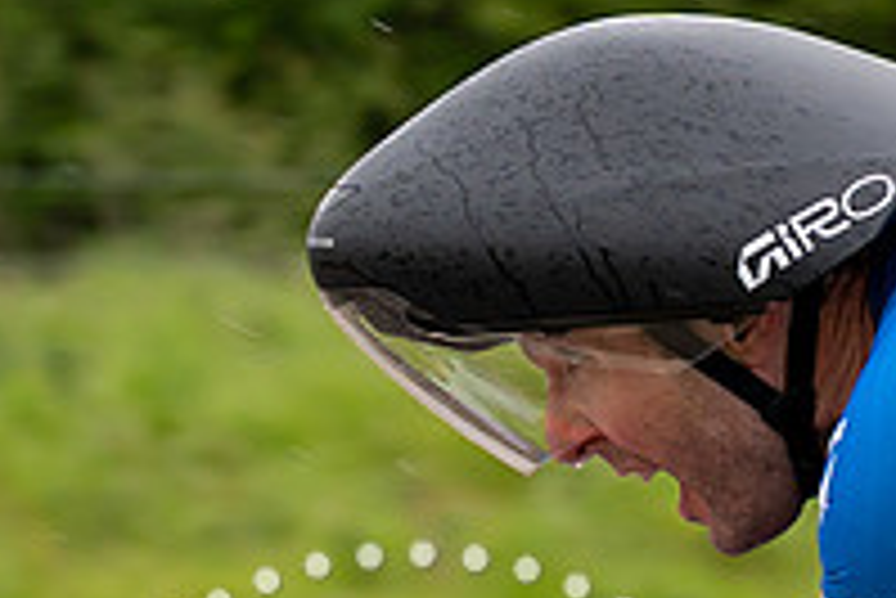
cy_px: 821
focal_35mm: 517
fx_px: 12877
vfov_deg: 2.7
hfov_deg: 3.9
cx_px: 1703
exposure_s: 1/1000
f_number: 3.5
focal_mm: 70
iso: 250
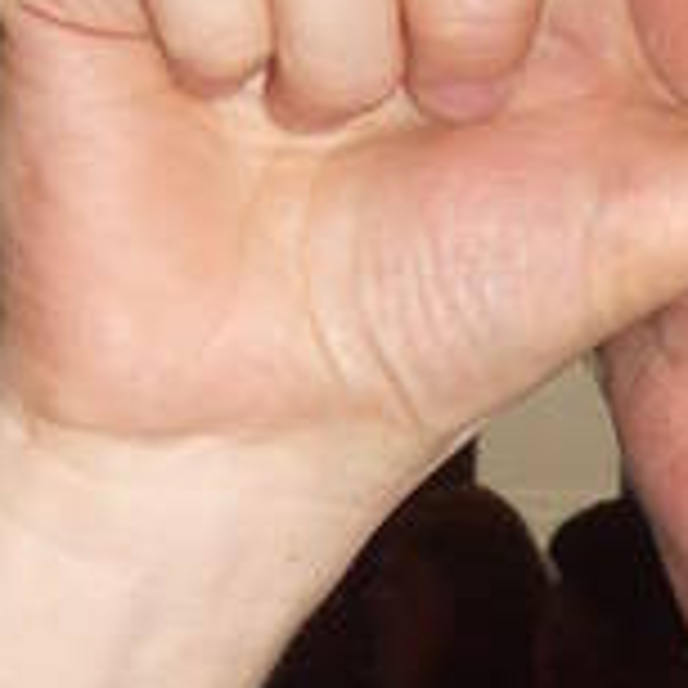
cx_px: 938
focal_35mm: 152
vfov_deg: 11.4
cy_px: 632
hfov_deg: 11.2
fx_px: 3418
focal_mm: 5.5
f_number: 2.8
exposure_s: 1/60
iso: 100
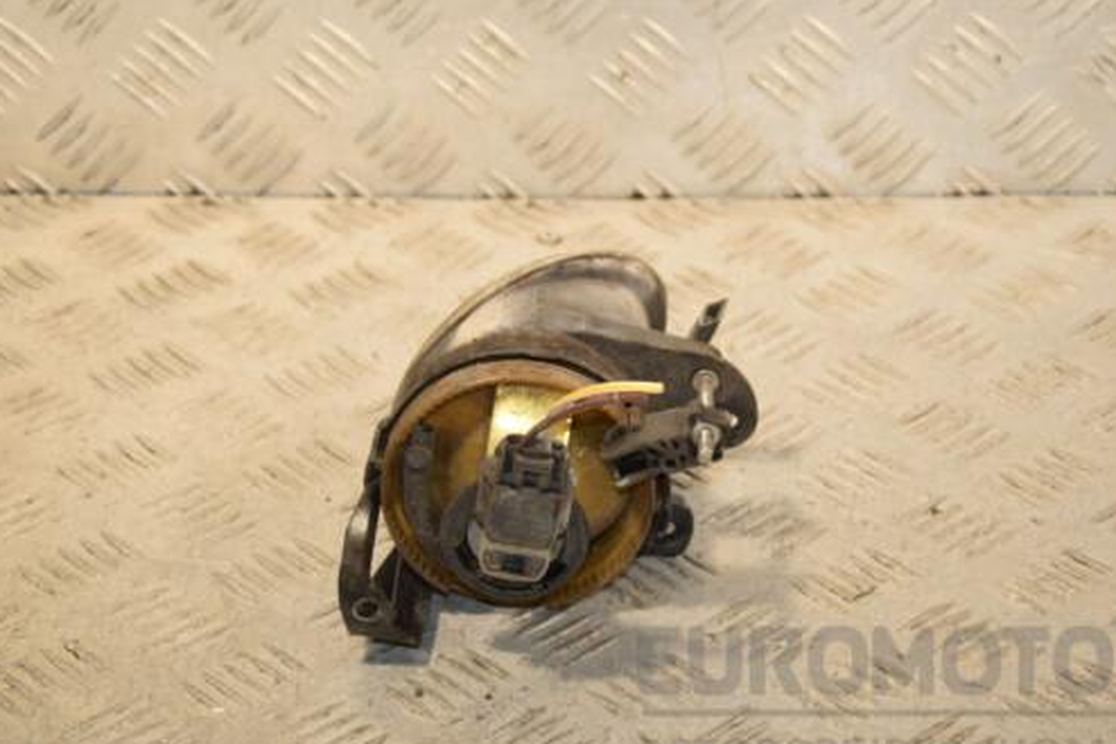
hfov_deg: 18.1
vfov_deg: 12.1
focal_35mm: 113
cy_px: 360
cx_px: 594
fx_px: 3502
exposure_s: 1/200
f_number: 6.3
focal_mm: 62
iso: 800
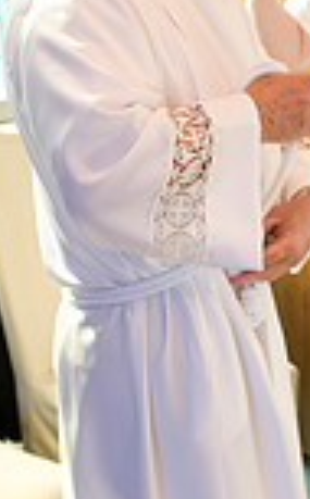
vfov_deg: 28.6
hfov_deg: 17.5
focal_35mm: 72
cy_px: 241
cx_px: 318
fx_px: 978
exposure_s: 1/80
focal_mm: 24
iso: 2000
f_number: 2.8
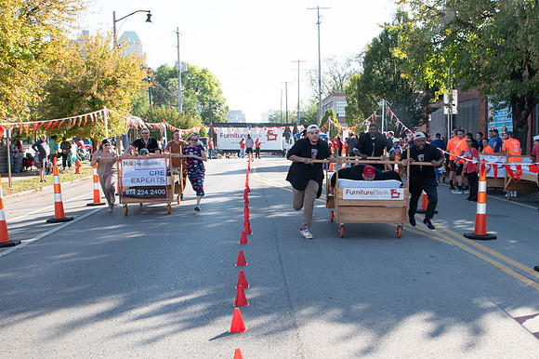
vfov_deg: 30.8
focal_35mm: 43
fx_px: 650
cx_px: 337
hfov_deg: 44.7
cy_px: 213
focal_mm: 24
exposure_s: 1/200
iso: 500
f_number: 11
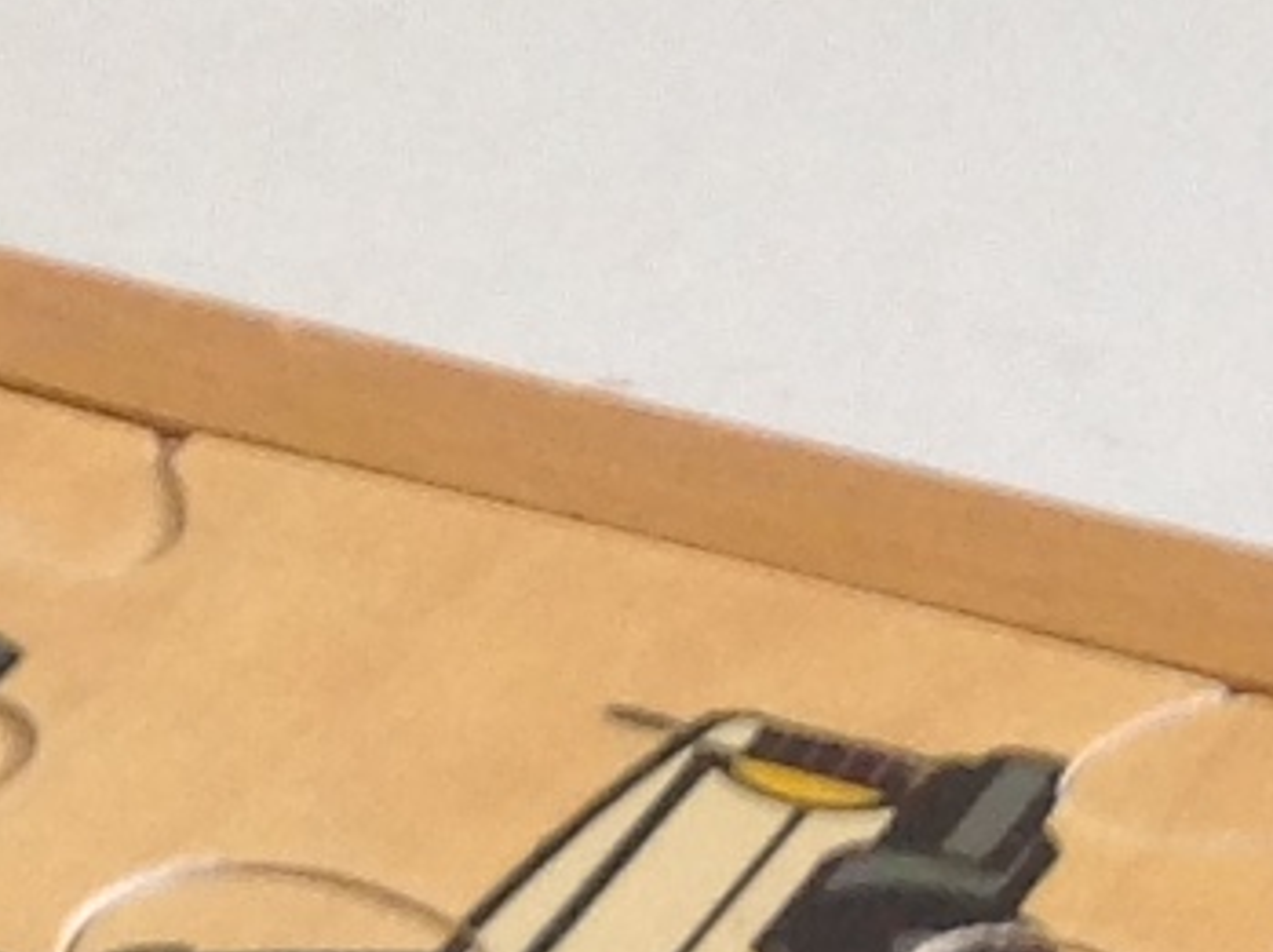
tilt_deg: -32.3
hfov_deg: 7.3
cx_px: -1313
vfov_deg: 5.6
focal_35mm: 260
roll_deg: -2.1
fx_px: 9552
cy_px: 1926
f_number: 2.4
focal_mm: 4.28
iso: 64
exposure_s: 1/15
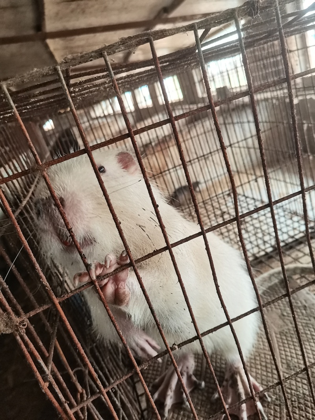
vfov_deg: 65.3
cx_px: 158
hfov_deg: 51.3
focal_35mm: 27
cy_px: 210
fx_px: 328
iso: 200
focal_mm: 4.94
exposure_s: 1/50
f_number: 1.9
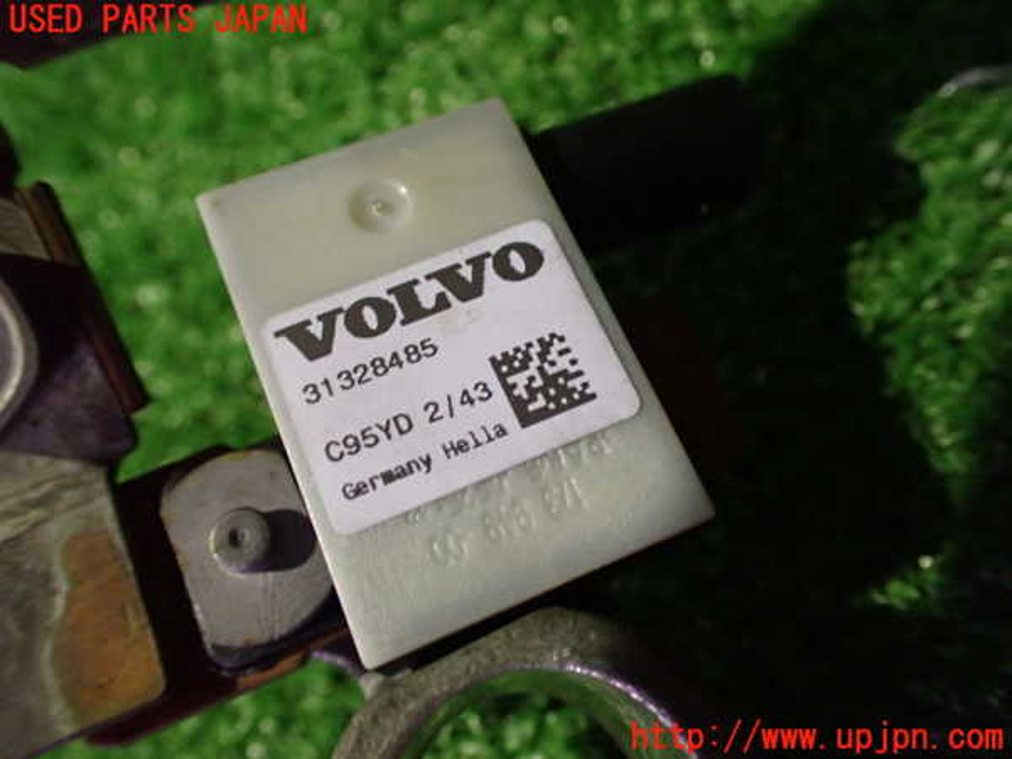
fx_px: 877
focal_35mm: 30
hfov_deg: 60.0
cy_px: 380
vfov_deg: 46.8
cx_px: 506
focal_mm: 5.4
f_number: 2.3
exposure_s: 1/30
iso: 800
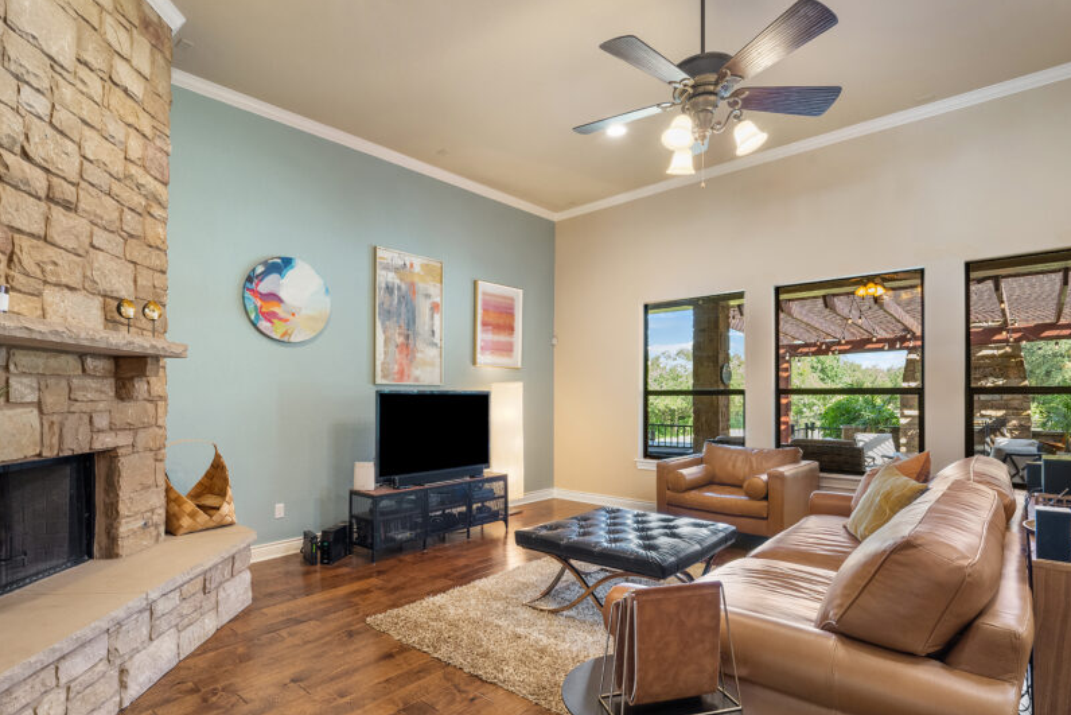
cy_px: 401
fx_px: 536
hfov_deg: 90.0
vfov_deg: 67.2
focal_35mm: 18
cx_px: 515
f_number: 9
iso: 500
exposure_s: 1/25
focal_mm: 14
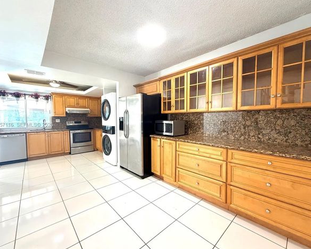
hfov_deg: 96.8
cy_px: 125
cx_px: 157
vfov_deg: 84.0
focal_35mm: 15
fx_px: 138
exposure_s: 1/120
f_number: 2.2
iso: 250
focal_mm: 2.22
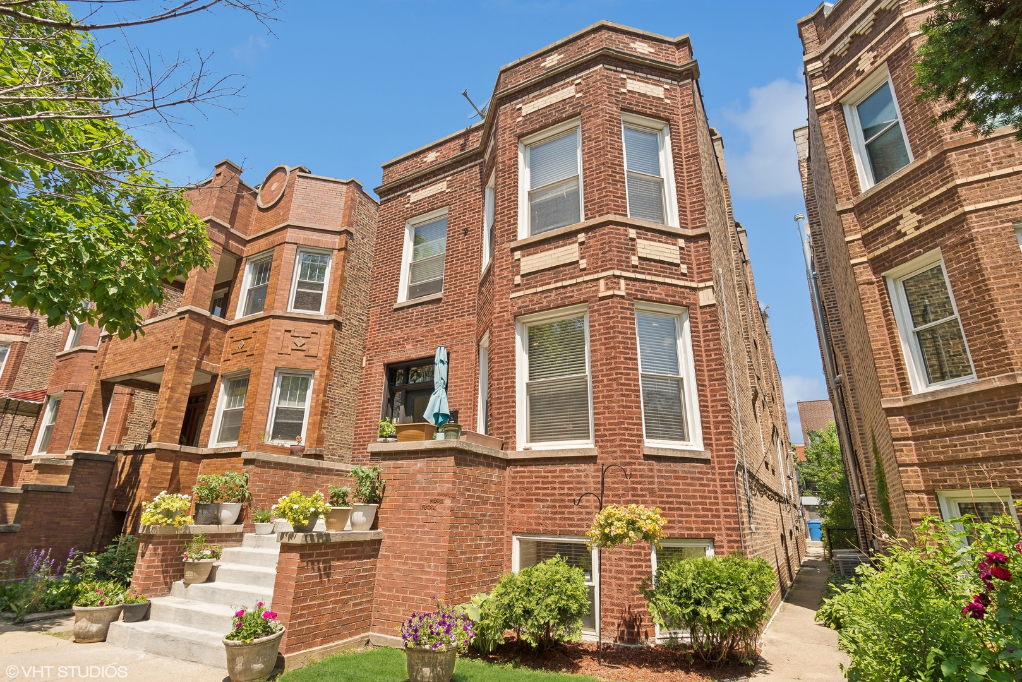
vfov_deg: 70.5
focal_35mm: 17
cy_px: 341
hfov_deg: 93.3
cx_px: 511
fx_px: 483
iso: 200
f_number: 8
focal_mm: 17
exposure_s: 1/250
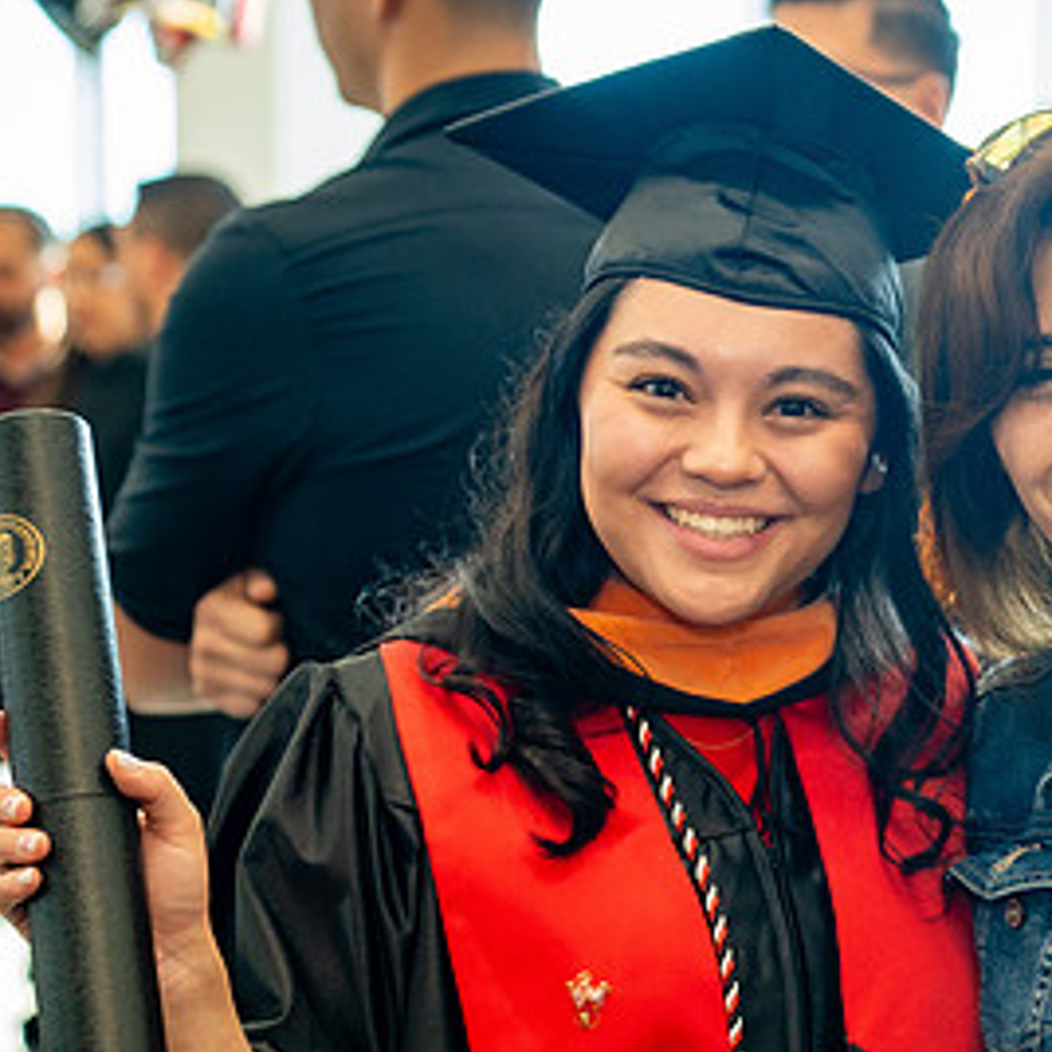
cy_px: 754
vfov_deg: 14.9
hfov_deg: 14.7
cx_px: 976
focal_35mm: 117
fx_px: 4023
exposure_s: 1/160
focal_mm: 52
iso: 800
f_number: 2.8
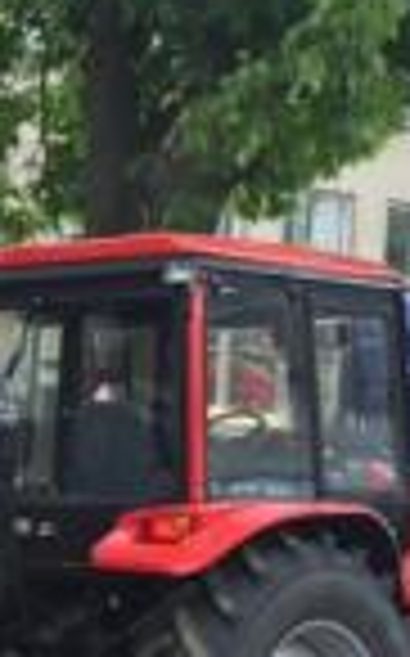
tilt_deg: -2.0
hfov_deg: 10.5
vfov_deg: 19.3
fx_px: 1881
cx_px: -613
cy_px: 637
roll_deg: -1.0
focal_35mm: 105
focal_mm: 4.15
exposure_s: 1/220
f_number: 2.2
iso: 32
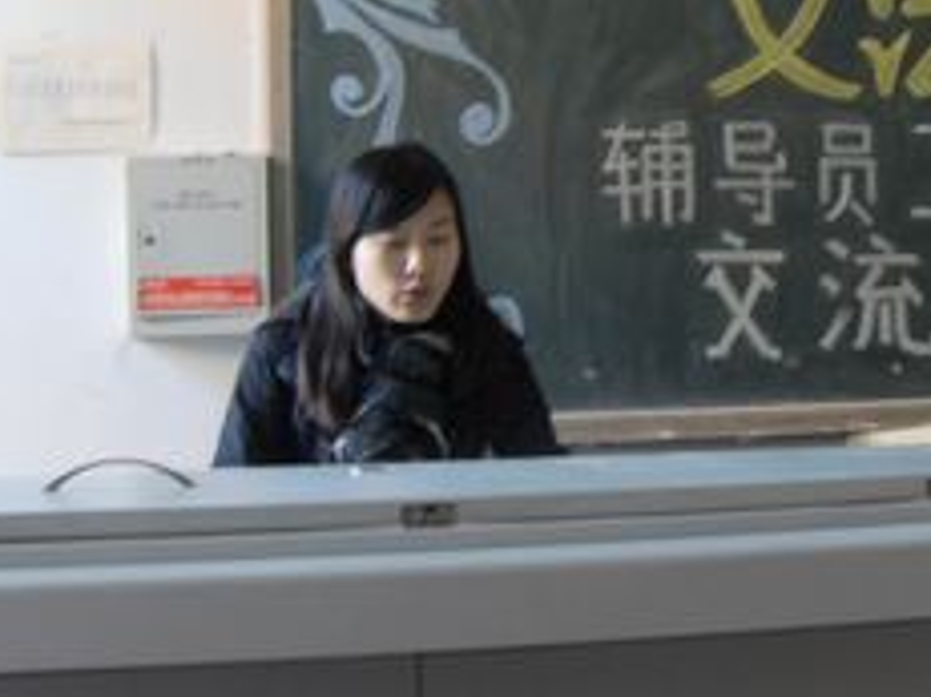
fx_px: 1909
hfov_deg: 27.2
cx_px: 629
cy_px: 244
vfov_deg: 20.6
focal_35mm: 71
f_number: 3.5
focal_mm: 6.6
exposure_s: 1/6
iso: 200
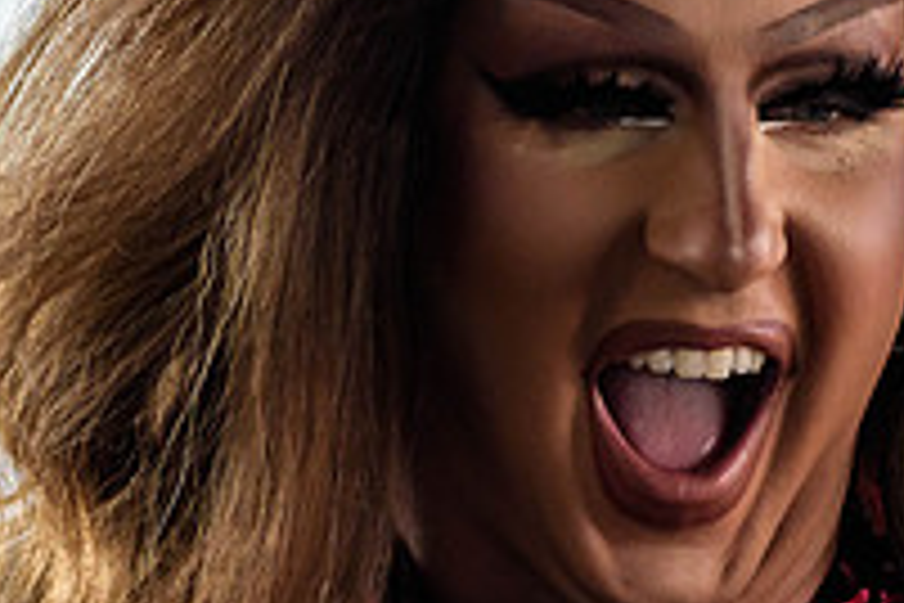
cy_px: 583
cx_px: 252
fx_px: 14162
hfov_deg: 3.7
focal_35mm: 564
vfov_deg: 2.4
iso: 400
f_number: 4.8
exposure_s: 1/250
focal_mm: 130
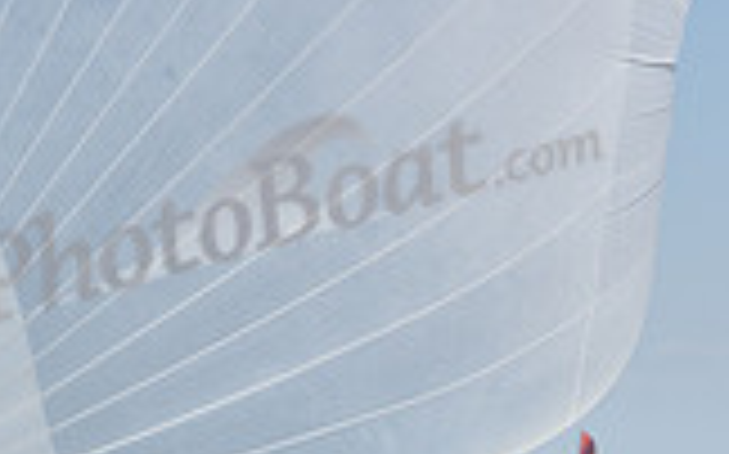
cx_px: -261
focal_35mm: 314
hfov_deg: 6.6
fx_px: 6234
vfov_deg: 4.2
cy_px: 506
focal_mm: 86
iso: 200
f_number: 8
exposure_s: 1/1000
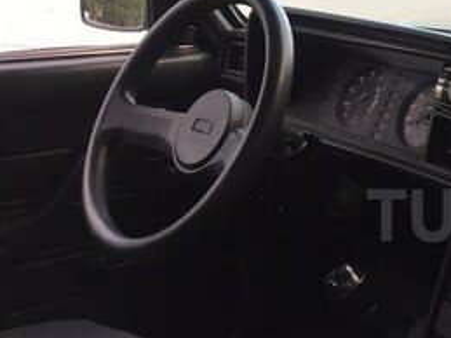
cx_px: 545
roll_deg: -1.1
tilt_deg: -19.4
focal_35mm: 74
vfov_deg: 19.8
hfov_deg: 23.9
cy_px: 215
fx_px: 964
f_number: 2.2
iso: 32
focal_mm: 4.15
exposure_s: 1/33
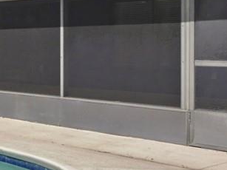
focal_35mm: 73
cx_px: -166
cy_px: 91
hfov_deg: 20.3
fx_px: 479
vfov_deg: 20.1
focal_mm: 7
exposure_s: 1/640
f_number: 10
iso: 200
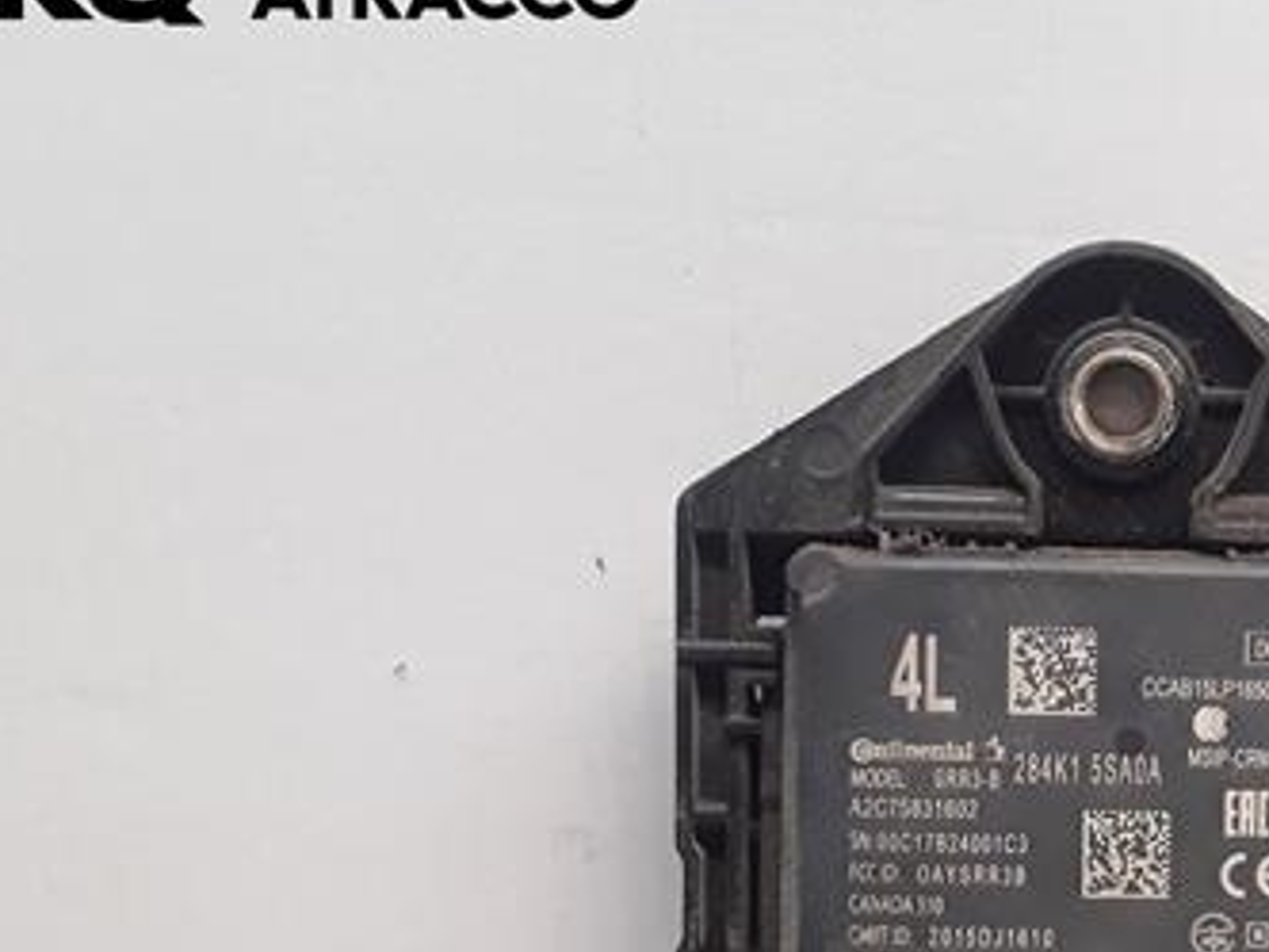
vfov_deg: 26.1
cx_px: 1128
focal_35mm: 54
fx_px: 1980
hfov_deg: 33.8
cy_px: 864
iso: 64
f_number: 1.9
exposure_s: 1/50
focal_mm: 2.91
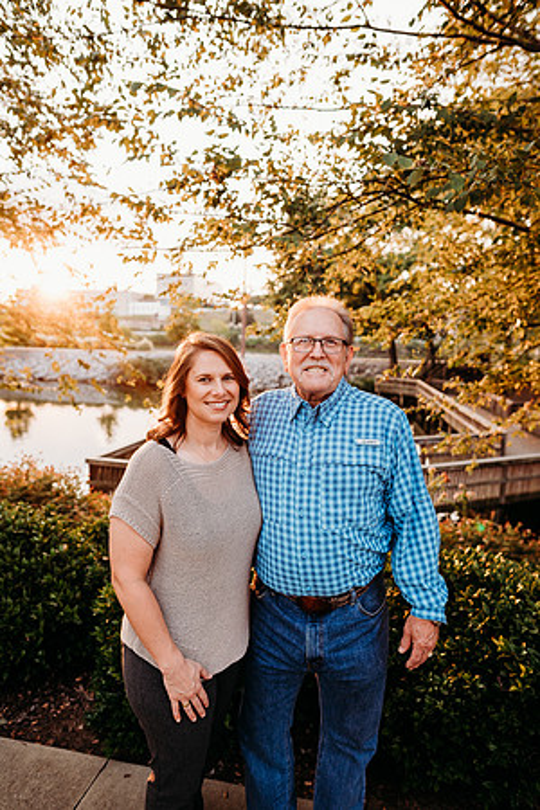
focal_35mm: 24
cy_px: 405
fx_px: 540
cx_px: 270
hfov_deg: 53.1
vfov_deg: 73.7
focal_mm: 24
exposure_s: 1/200
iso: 320
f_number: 3.2
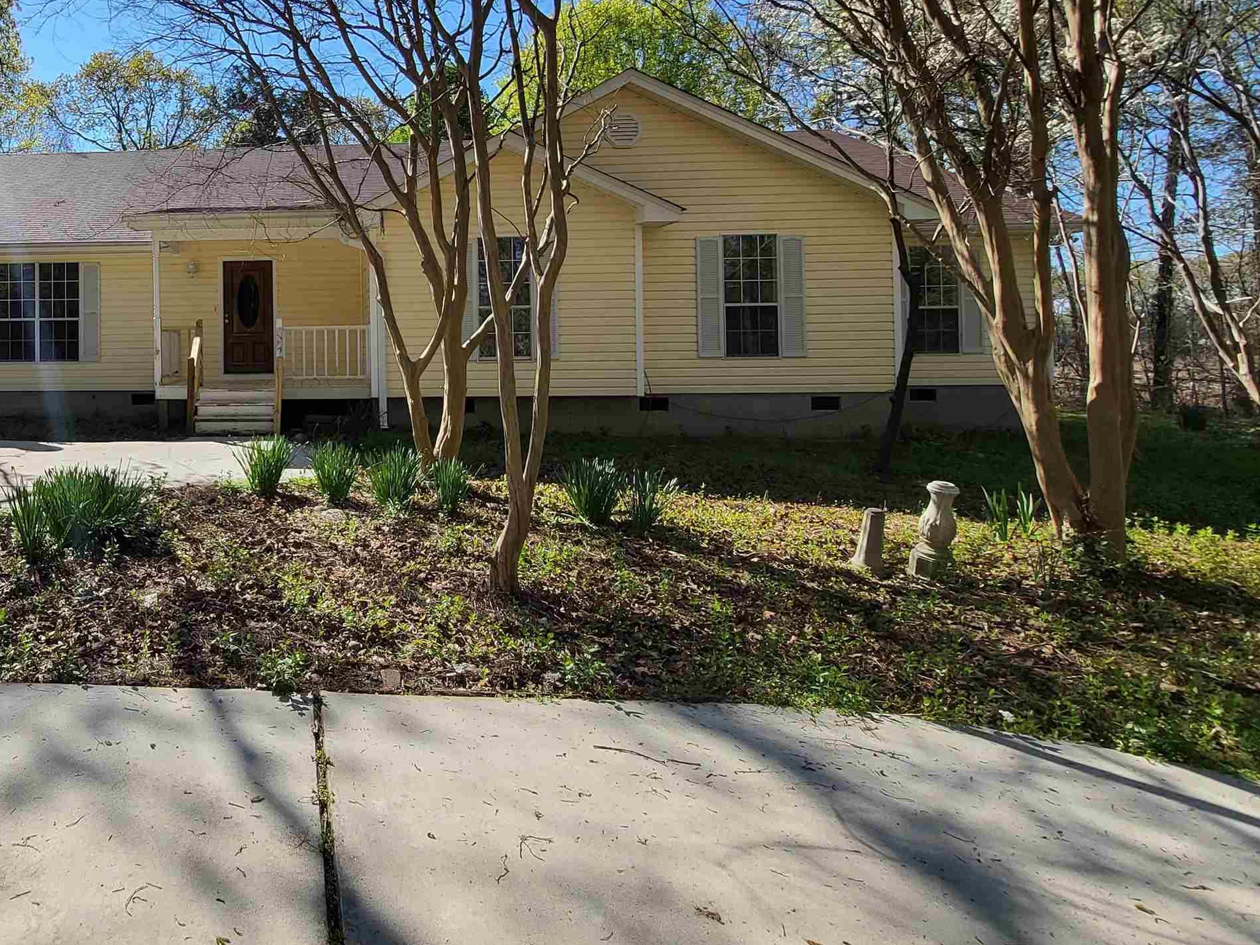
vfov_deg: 62.3
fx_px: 764
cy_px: 336
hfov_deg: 70.8
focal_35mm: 21
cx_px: 244
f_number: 2.2
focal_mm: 1.74
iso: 32
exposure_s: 1/836
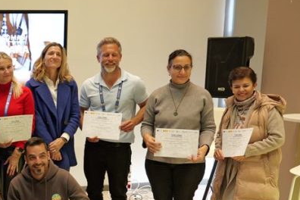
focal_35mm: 62
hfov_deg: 28.7
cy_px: 158
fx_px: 517
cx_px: -45
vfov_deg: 21.7
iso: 4000
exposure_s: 1/100
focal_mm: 24
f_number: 4
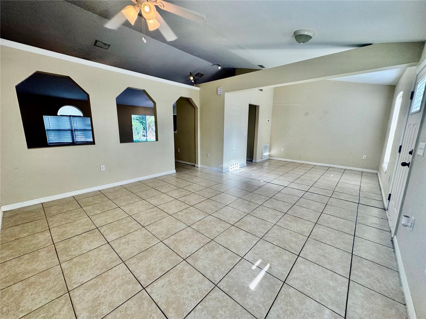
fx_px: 172
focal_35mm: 14
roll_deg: -1.2
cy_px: 160
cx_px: 213
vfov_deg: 85.7
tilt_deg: -11.8
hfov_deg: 102.1
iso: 80
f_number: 2.2
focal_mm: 2.22
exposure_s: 1/120
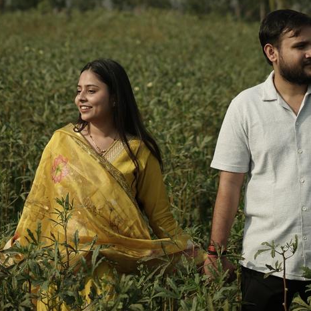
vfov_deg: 14.8
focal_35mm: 115
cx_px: 176
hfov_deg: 15.2
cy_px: -22
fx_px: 1169
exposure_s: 1/2000
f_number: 1.8
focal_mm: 35
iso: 50
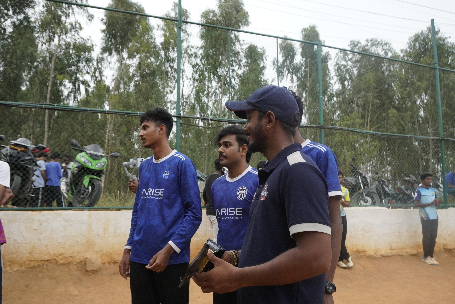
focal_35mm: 32
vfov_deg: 41.8
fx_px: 398
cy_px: 152
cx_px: 228
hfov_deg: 59.5
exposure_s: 1/1000
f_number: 5.6
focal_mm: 21
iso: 3200
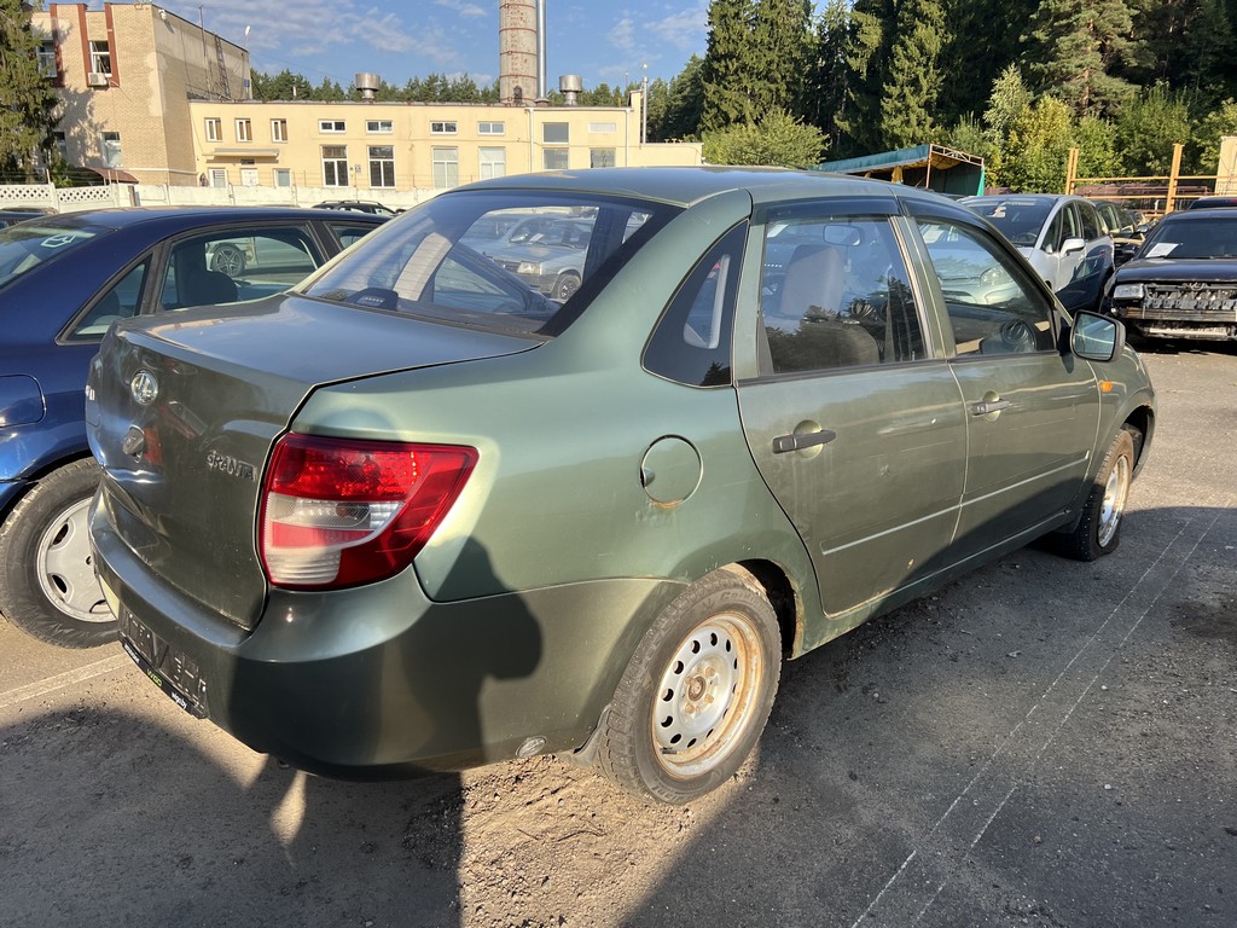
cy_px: 464
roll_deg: +0.8
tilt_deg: -14.9
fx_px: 929
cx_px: 618
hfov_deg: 67.3
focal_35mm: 26
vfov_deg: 53.1
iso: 50
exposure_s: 1/1669
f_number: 1.5
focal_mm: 5.7
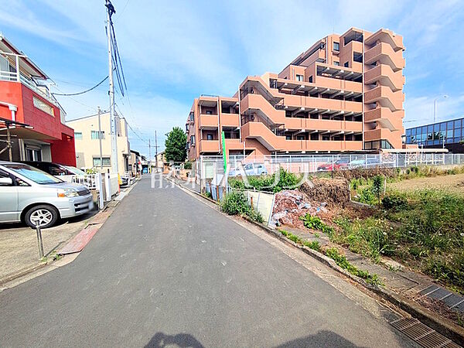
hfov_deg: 102.1
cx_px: 232
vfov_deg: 85.7
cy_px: 174
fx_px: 188
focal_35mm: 14
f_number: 2.2
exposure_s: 1/1553
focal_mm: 1.83
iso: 49
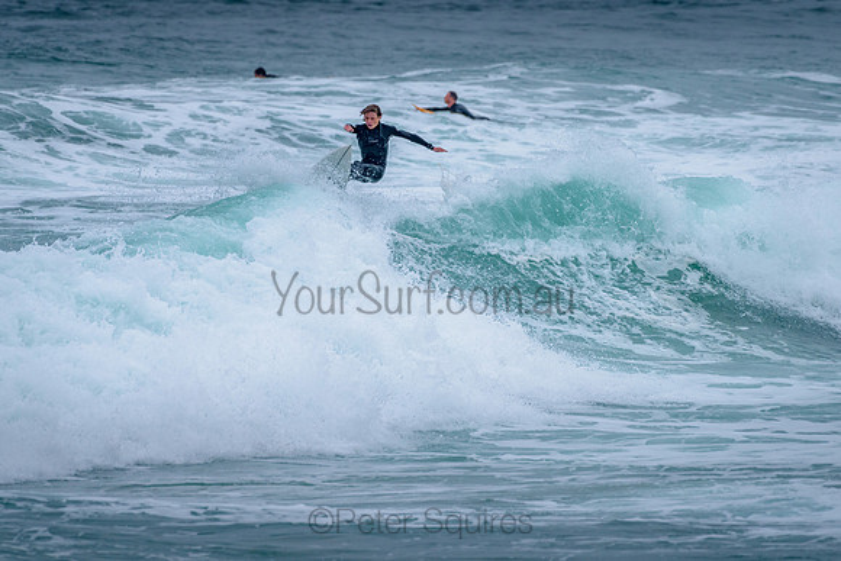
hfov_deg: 3.4
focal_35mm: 613
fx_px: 14320
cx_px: 378
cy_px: 222
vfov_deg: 2.2
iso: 800
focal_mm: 500
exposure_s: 1/2000
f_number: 5.6
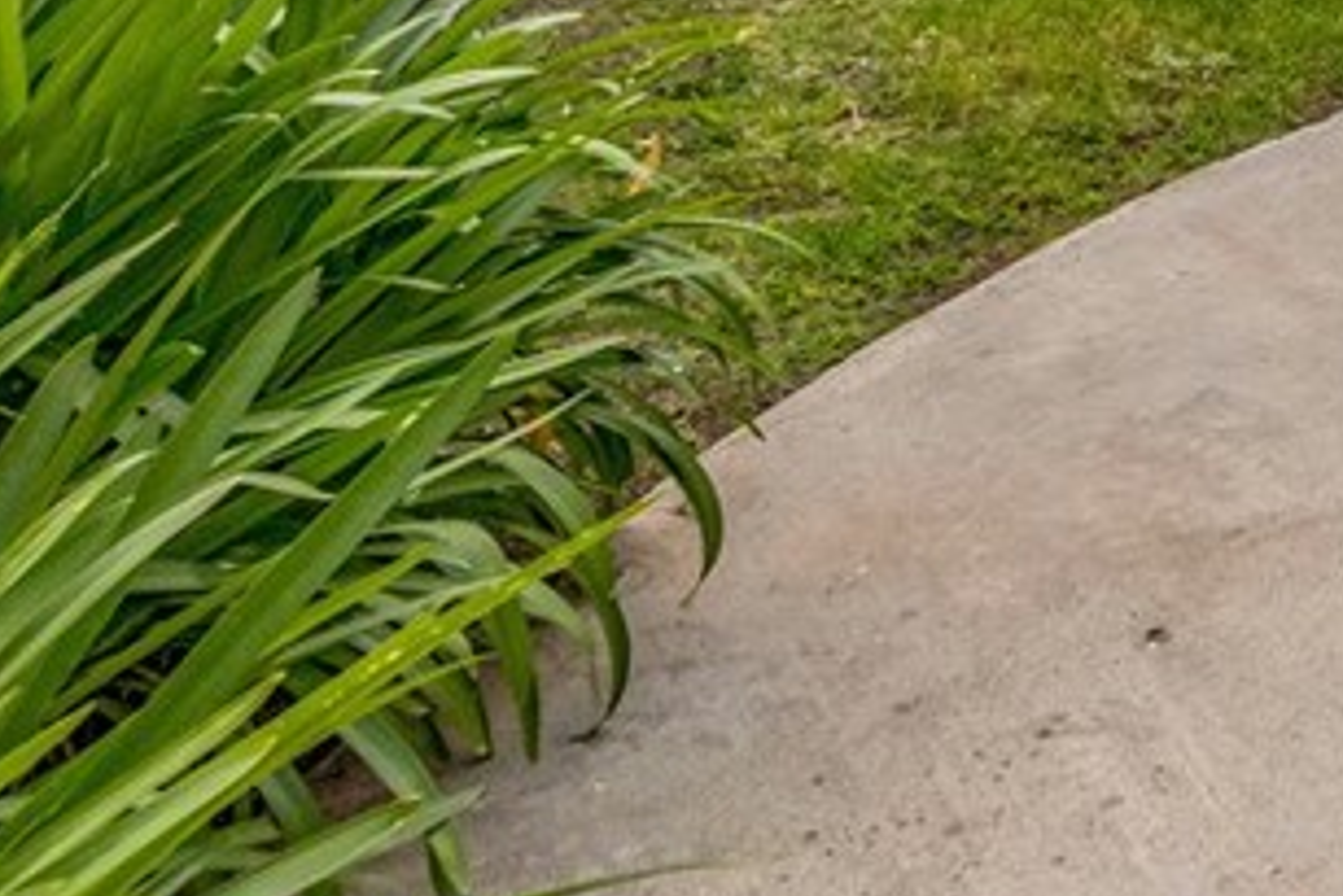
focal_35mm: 50
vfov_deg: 22.0
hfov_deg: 29.5
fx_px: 1866
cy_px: -483
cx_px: 1855
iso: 400
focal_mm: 10
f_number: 8
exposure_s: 1/200
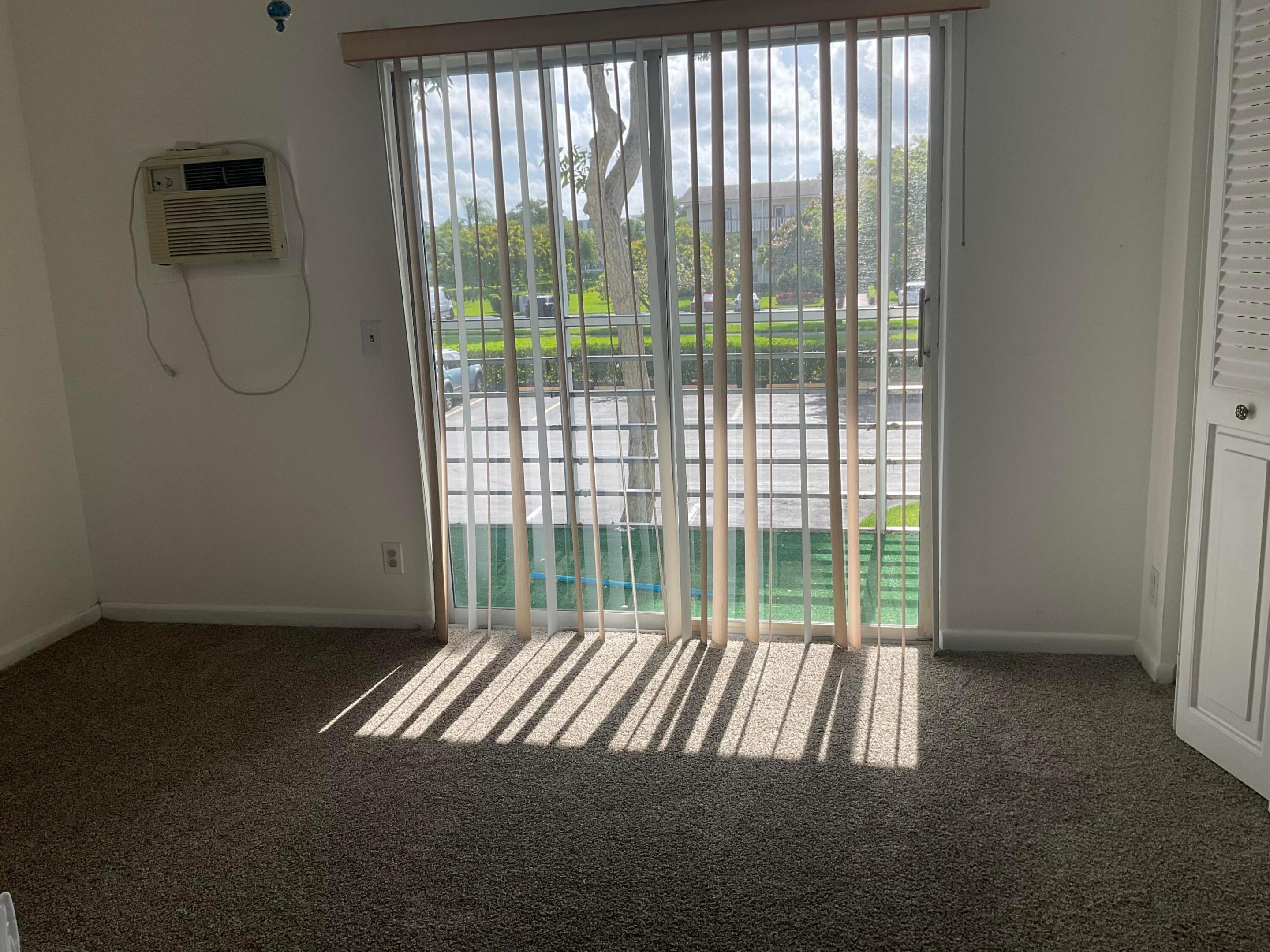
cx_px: 635
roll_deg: +1.4
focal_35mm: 29
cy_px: 476
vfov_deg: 48.2
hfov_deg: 61.7
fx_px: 1064
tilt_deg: -12.3
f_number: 1.8
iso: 16
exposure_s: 1/465
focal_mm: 3
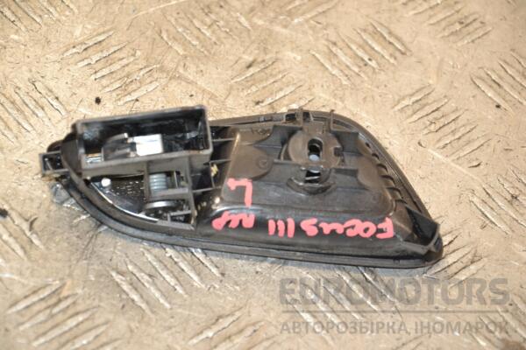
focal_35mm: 138
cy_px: 175
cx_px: 263
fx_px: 2016
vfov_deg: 9.9
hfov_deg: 14.9
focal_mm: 92
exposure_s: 1/160
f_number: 5.6
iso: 800
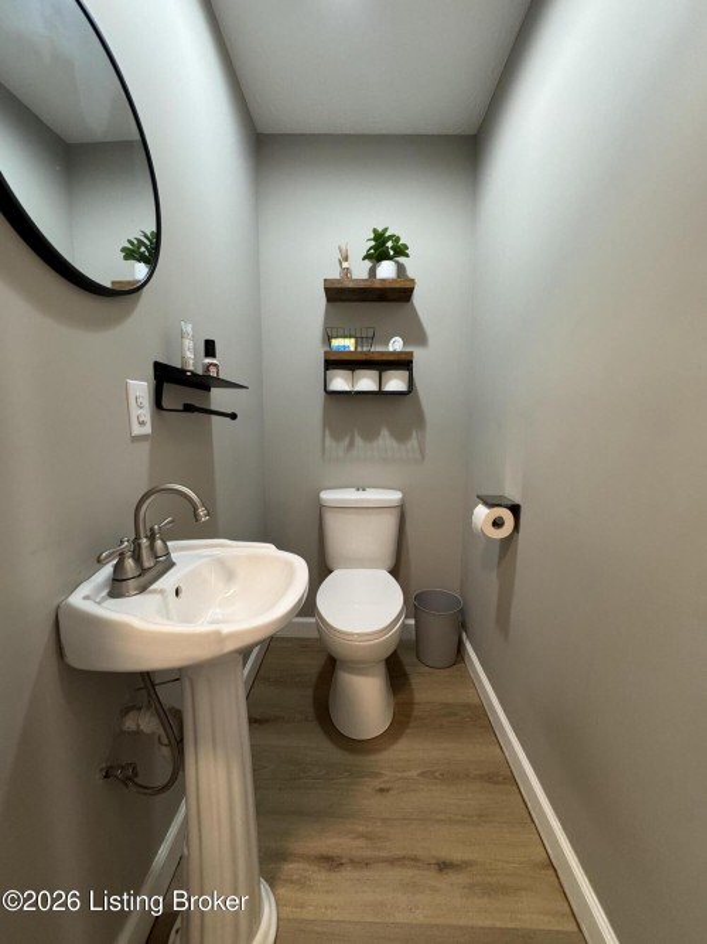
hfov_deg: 85.7
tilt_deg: -6.4
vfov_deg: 102.1
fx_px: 381
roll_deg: -0.1
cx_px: 354
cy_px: 472
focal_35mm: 14
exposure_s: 1/60
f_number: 2.2
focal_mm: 2.22
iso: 320
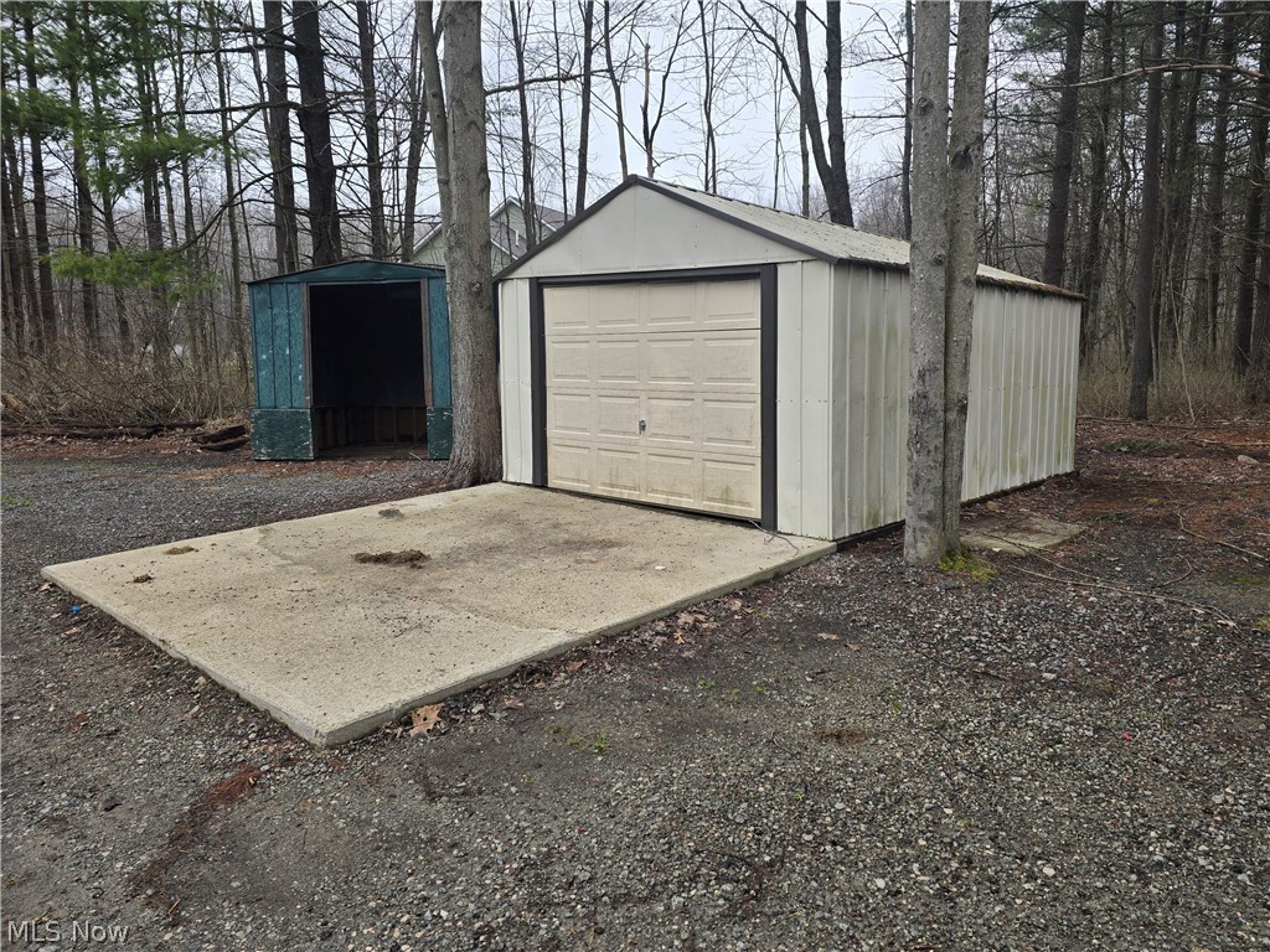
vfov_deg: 58.9
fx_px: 844
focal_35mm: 23
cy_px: 476
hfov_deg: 73.9
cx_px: 635
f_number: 1.7
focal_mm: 6.3
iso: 20
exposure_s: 1/180
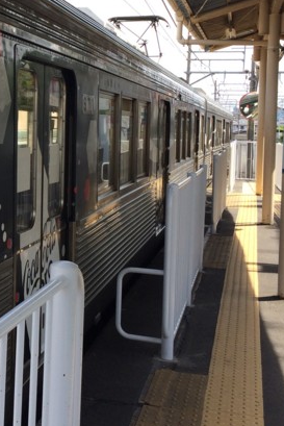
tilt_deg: -5.8
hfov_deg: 21.9
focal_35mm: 59
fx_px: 698
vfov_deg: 33.6
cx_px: -20
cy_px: 135
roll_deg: -1.1
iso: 32
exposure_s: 1/662
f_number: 2.2
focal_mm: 4.15
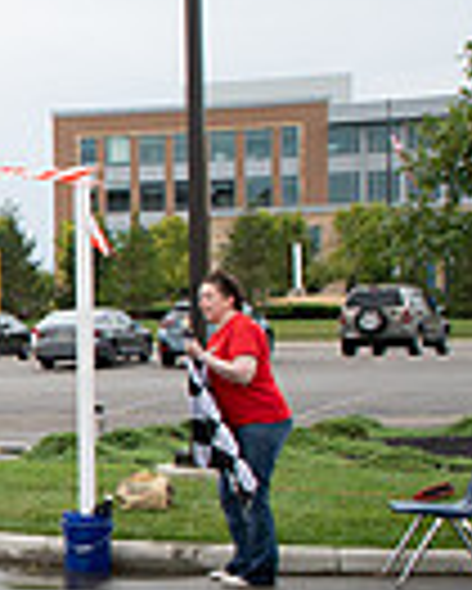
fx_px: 1779
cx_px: -760
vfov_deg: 18.7
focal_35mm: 102
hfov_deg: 11.6
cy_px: 437
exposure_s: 1/320
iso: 640
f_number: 7.1
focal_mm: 24
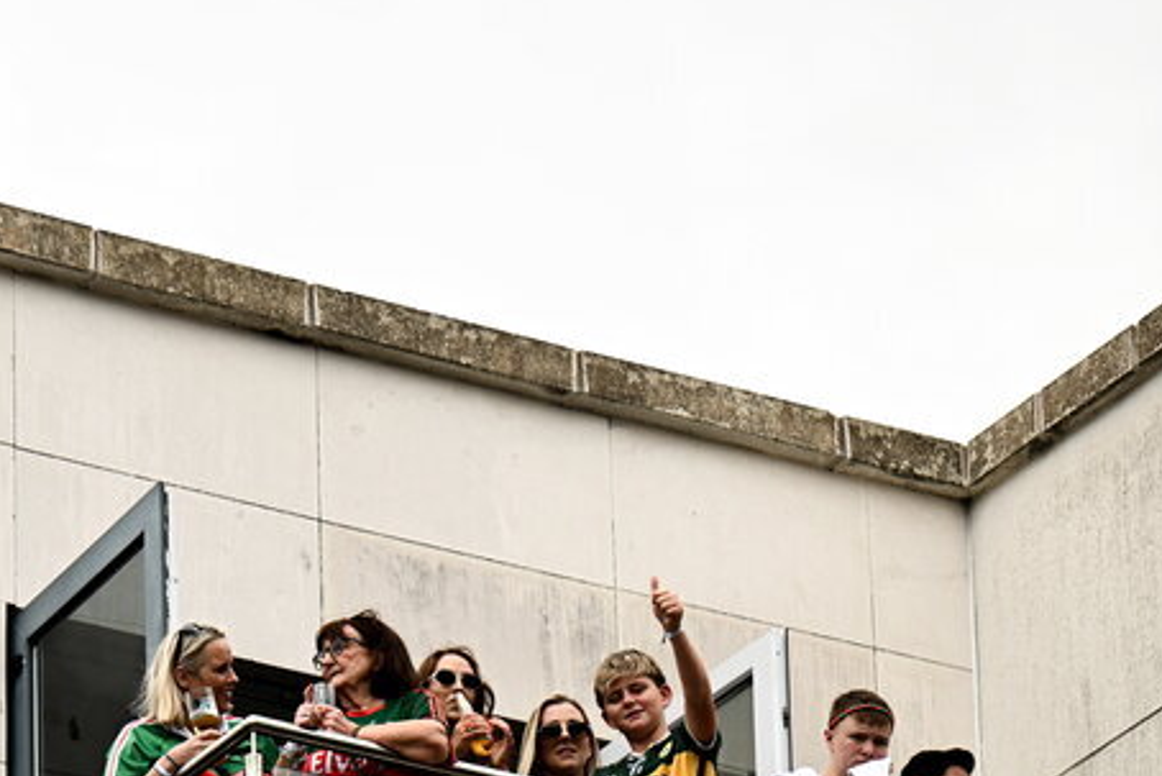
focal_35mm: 282
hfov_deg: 7.3
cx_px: 235
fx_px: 9105
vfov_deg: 4.9
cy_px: 795
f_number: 2.8
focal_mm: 125
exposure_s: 1/4000
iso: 250
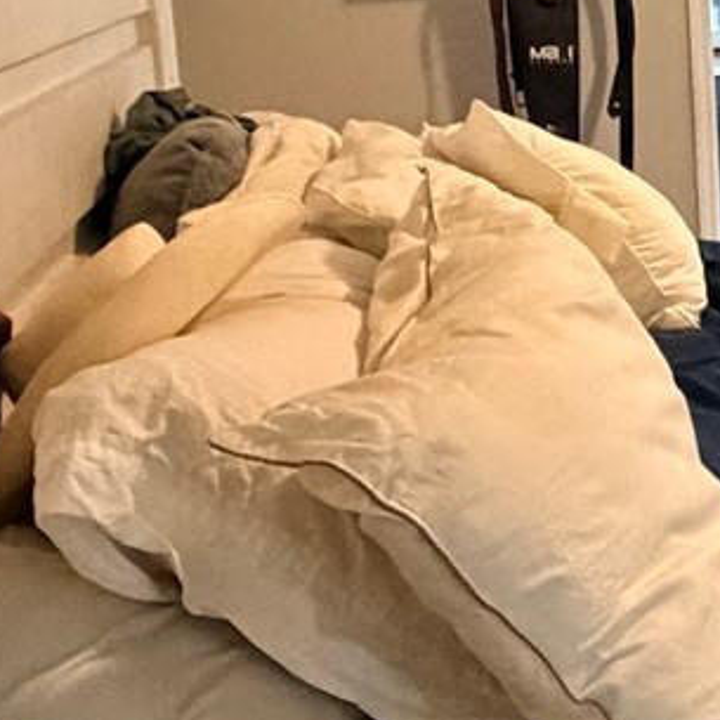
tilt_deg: -11.0
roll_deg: -0.3
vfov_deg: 26.3
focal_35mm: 65
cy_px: 227
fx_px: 1530
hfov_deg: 21.2
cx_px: 1154
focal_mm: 2.22
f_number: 2.2
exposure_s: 1/40
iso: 1000
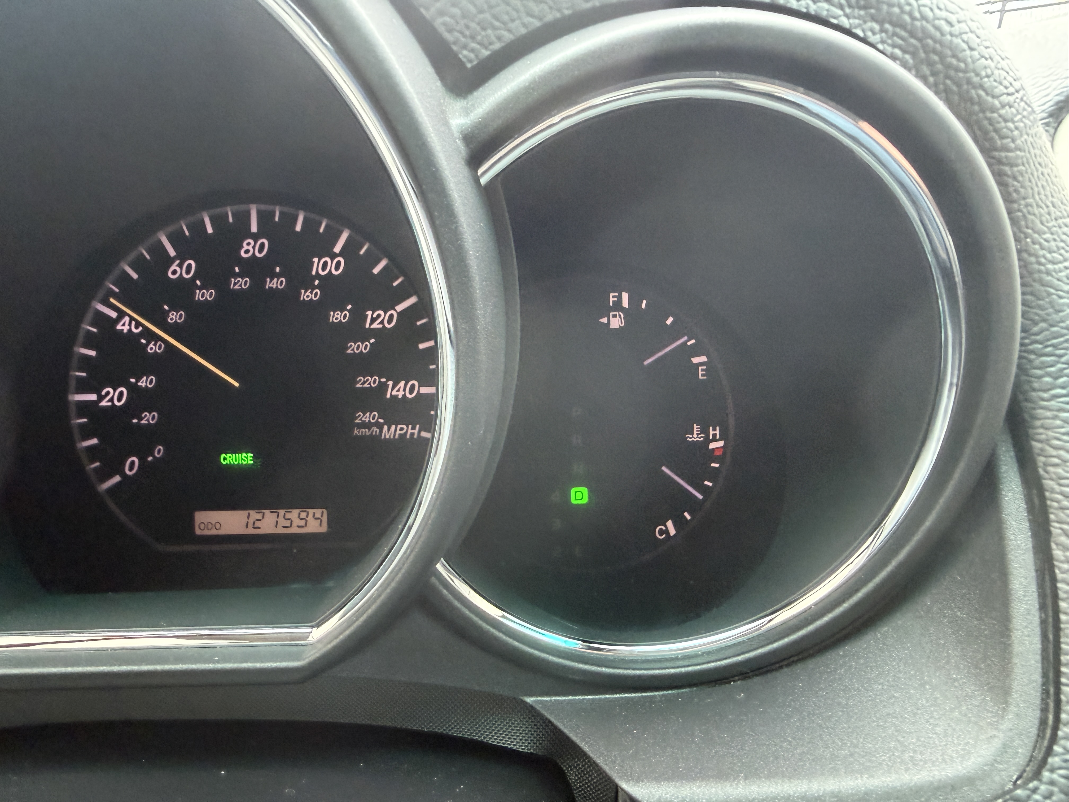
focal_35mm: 24
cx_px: 534
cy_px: 401
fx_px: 741
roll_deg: +1.2
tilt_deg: -22.7
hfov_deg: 71.6
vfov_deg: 56.8
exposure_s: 1/60
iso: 400
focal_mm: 2.22
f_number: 2.2
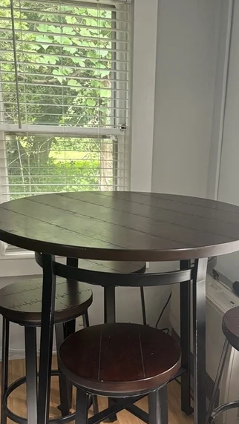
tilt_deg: -21.2
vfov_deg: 51.9
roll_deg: -2.9
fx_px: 428
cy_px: 278
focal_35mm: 38
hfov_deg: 31.0
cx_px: 157
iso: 320
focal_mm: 5.96
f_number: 1.6
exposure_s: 1/60
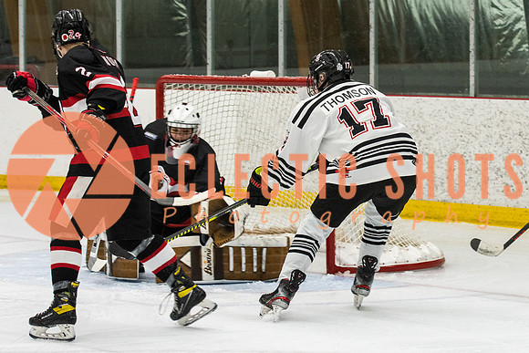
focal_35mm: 160
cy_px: 135
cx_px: 400
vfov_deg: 8.6
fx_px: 2355
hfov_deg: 12.8
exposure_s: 1/400
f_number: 2.8
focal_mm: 70
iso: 1250
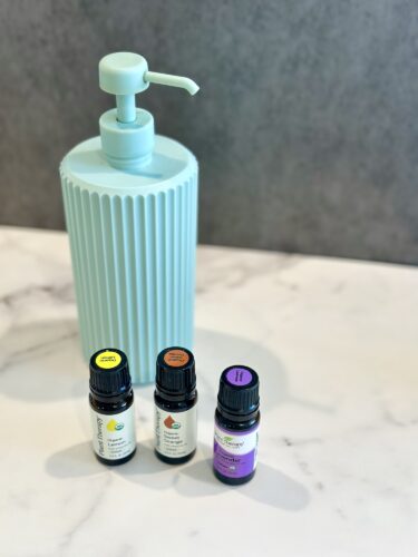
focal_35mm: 48
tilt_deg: -35.1
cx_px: 209
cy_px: 278
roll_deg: -2.2
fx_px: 773
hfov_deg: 30.3
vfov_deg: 39.7
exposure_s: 1/120
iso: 100
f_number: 1.78
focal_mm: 6.86
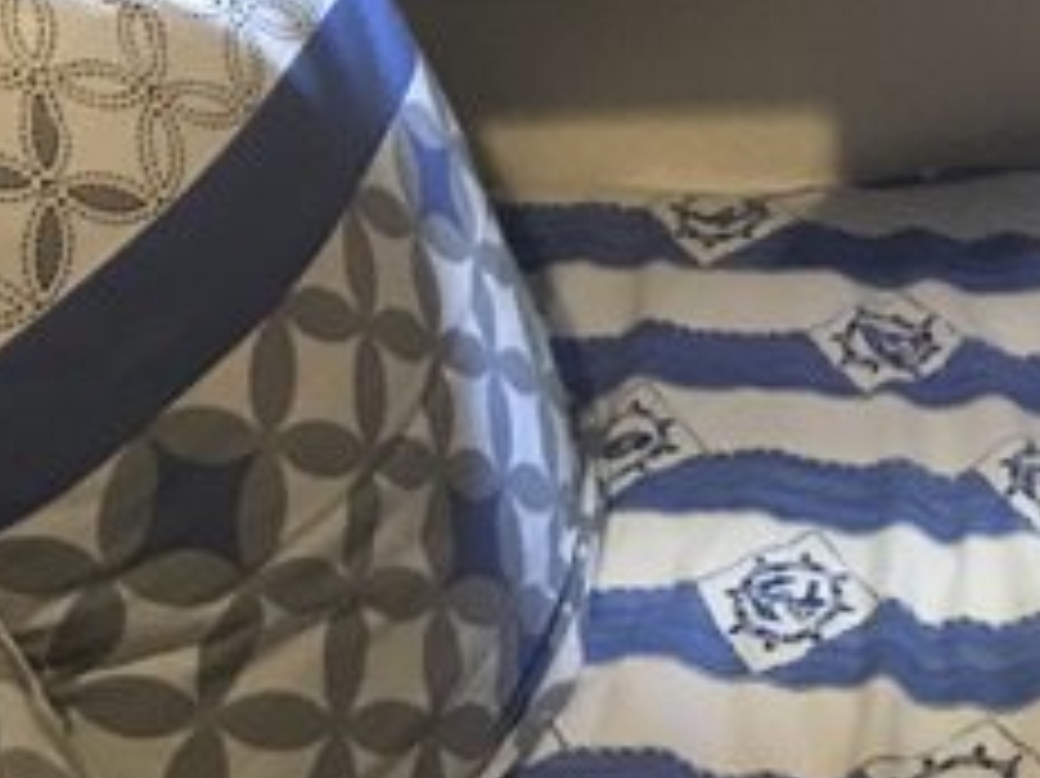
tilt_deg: -15.1
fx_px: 2913
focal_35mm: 97
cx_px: 1454
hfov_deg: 18.4
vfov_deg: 14.1
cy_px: -427
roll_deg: +2.1
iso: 100
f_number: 1.8
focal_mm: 3.99
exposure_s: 1/11
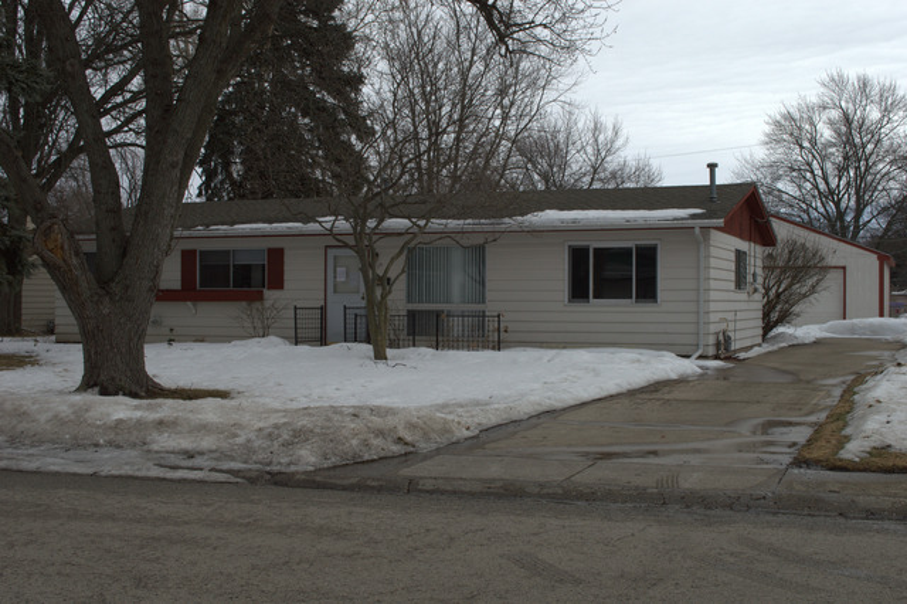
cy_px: 302
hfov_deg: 43.6
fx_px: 1133
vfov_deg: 29.8
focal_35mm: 45
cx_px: 454
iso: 280
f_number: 11
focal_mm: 30
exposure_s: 1/500
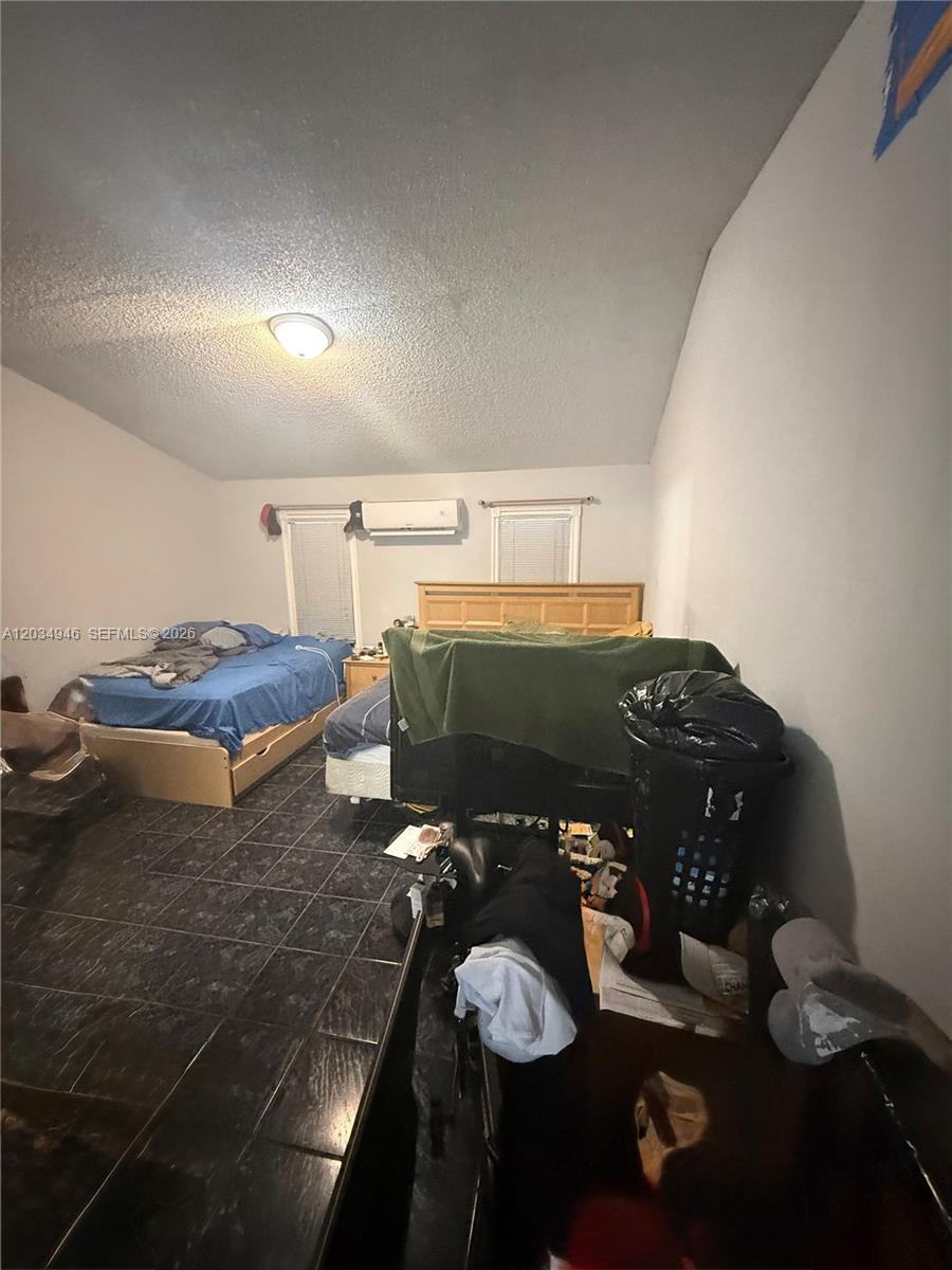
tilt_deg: -9.4
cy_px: 635
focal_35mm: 14
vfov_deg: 102.1
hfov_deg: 85.7
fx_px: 513
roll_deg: +0.1
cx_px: 476
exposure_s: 1/40
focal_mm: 2.22
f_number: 2.2
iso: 1000
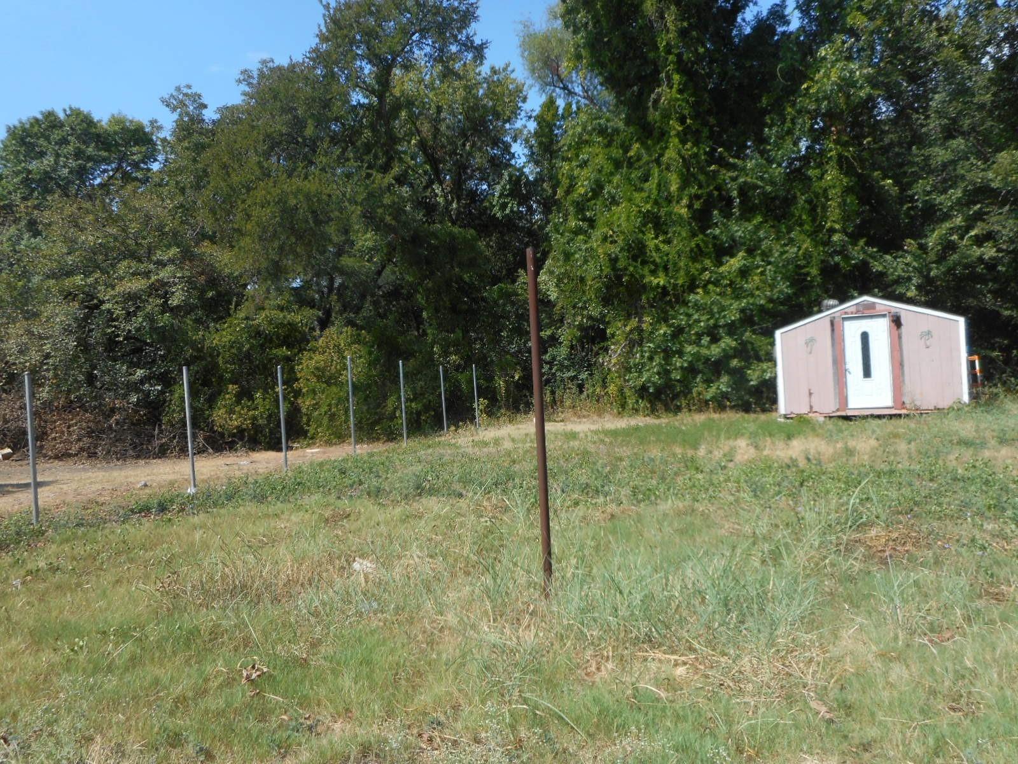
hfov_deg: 69.4
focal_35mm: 25
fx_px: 735
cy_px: 382
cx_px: 509
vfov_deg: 54.9
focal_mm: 4.5
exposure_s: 1/500
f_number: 3.7
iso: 80
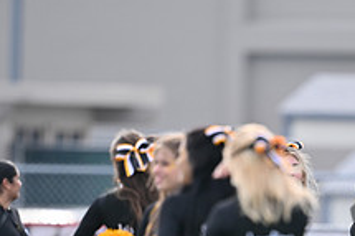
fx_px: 10642
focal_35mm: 1080
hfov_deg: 1.9
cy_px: 296
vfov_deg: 1.3
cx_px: 320
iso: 100
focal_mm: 400
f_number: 2.8
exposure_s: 1/2500
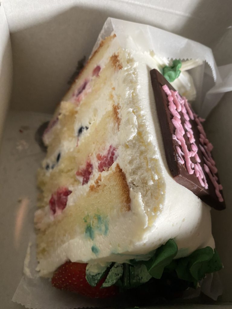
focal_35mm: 26
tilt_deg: -57.5
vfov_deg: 67.3
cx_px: 116
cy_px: 154
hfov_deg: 53.1
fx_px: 232
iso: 320
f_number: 1.8
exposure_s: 1/60
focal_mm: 4.25
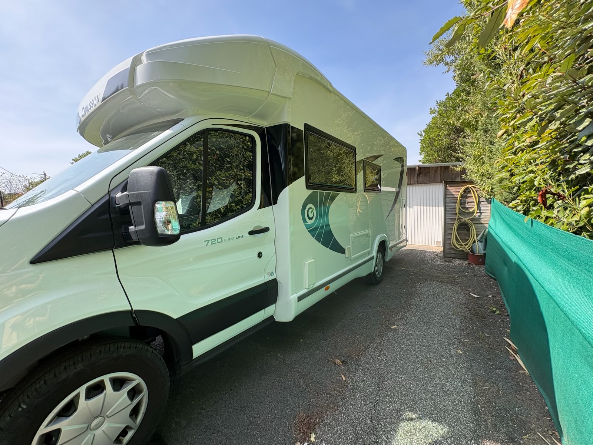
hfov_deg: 102.1
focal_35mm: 14
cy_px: 222
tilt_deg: -4.6
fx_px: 240
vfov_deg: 85.7
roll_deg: +2.7
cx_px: 296
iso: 64
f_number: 2.2
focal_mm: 2.22
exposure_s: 1/470
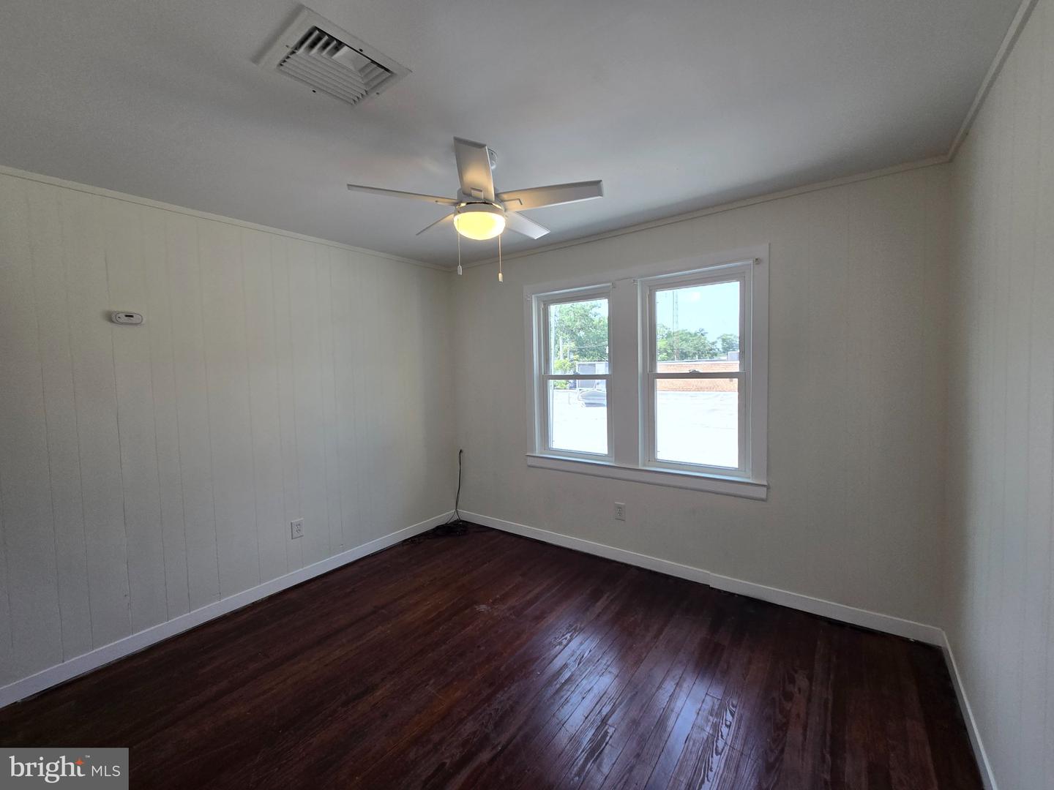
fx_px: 396
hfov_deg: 106.2
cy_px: 395
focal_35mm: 13
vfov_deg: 89.9
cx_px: 527
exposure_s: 1/120
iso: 64
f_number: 2.2
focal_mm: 2.2
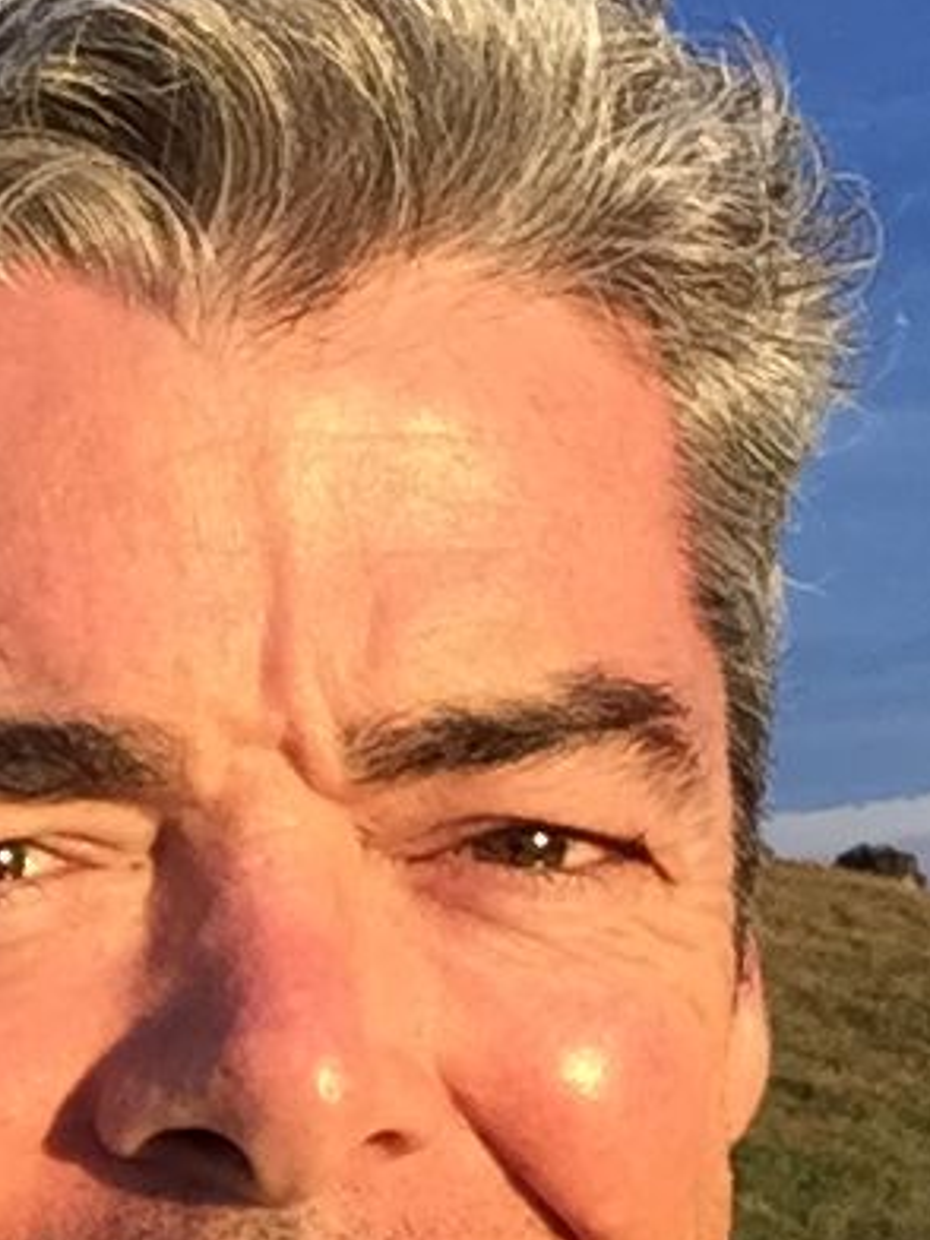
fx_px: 2758
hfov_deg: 19.0
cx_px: 236
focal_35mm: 77
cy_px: 900
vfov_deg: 25.1
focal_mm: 2.65
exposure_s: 1/120
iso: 50
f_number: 2.2
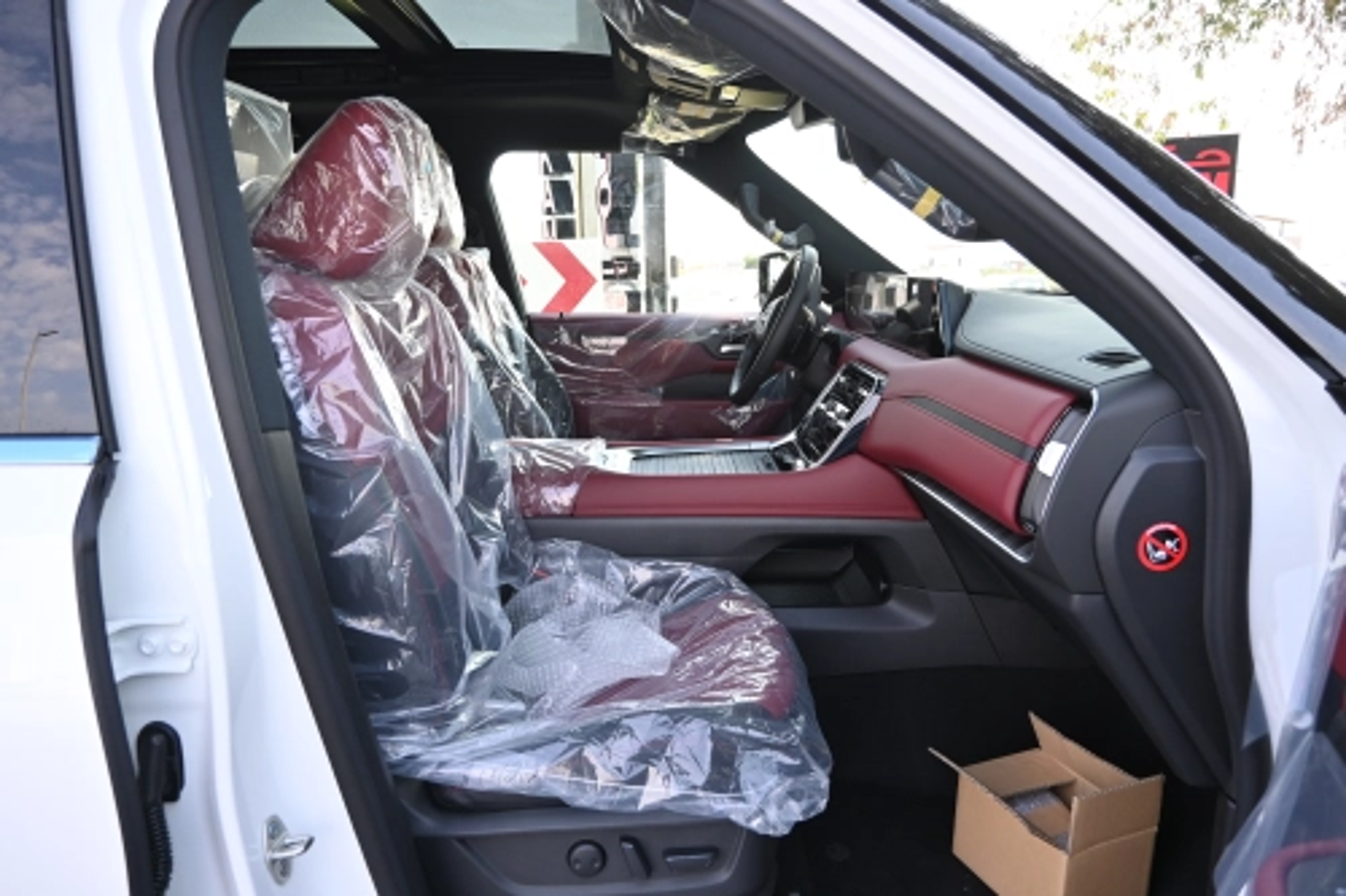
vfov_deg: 53.1
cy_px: 448
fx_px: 897
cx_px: 673
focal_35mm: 24
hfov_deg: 73.8
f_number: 4
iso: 280
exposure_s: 1/250
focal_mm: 16
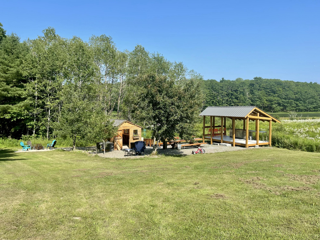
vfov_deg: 54.9
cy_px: 120
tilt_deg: -4.8
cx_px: 160
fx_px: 231
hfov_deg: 69.4
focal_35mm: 25
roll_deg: +0.5
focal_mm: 5.1
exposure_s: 1/2387
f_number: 1.6
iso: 32
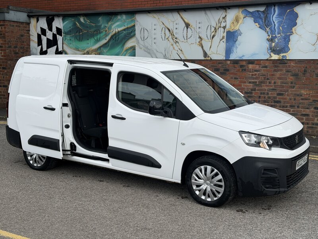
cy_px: 120
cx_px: 159
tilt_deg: -7.7
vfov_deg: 30.3
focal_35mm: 48
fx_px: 441
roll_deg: -1.3
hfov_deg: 39.7
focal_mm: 6.76
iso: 64
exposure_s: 1/2762
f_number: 1.78
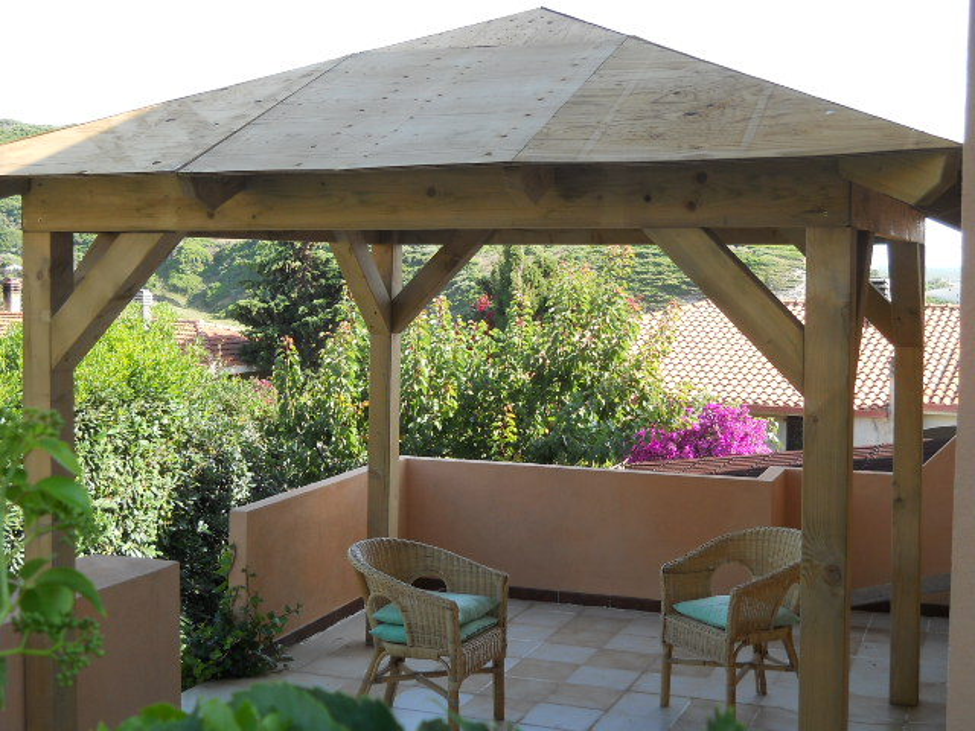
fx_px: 1352
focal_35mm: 48
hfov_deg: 39.7
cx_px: 488
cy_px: 366
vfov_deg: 30.3
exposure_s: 1/160
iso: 80
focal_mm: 7.88
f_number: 3.3
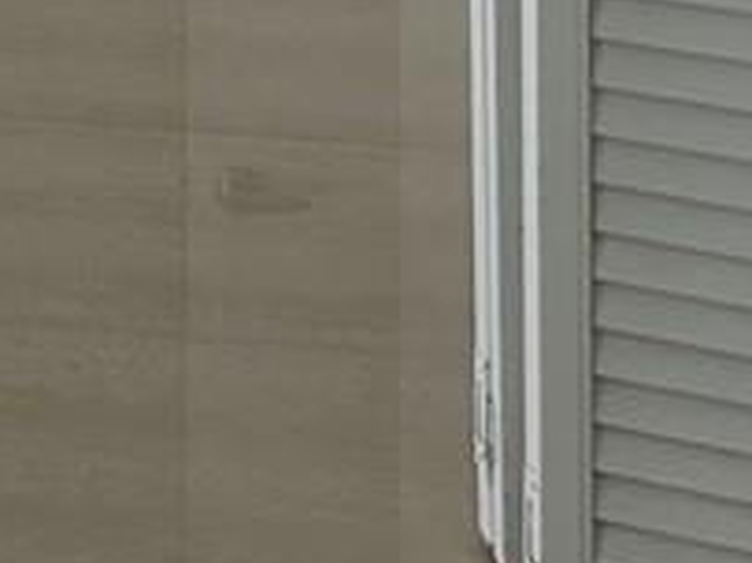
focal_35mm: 189
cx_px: -1319
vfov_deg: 6.9
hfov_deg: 9.0
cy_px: -1256
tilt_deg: -2.2
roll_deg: +1.0
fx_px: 4103
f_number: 1.78
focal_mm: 6.86
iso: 80
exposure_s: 1/177
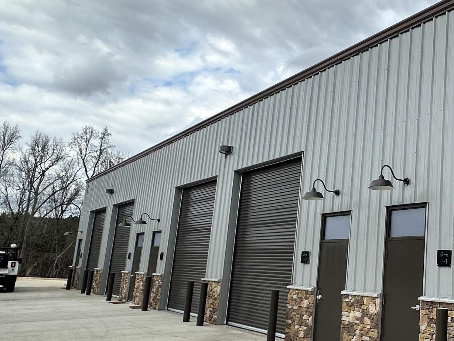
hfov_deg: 45.6
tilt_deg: +9.8
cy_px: 199
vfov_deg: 40.6
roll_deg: -1.8
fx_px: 459
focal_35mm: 35
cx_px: 439
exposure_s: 1/818
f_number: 2.2
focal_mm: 2.22
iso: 40
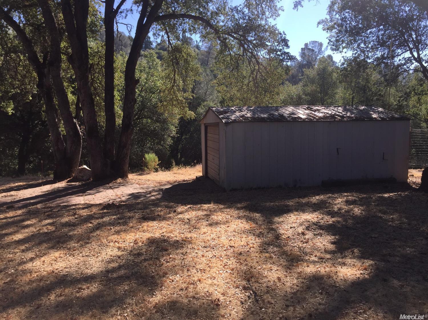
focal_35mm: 29
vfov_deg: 48.2
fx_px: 358
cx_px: 214
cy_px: 160
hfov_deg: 61.7
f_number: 2.2
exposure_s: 1/964
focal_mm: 4.15
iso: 32
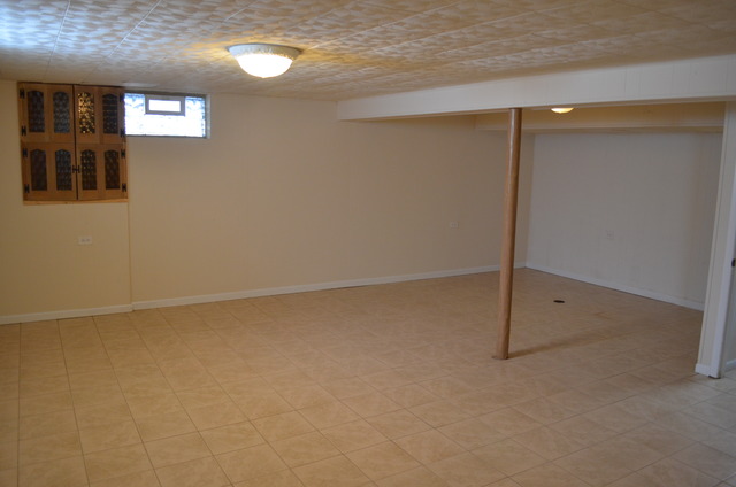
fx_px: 551
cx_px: 368
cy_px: 244
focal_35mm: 27
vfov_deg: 47.7
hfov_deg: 67.5
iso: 800
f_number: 4
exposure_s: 1/60
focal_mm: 18
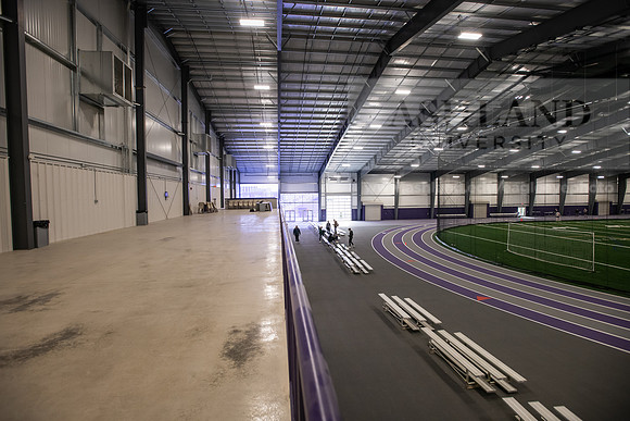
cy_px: 210
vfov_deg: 70.5
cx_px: 315
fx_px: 298
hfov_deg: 93.3
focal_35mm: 17
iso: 1600
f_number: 4.5
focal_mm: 17
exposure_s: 1/200
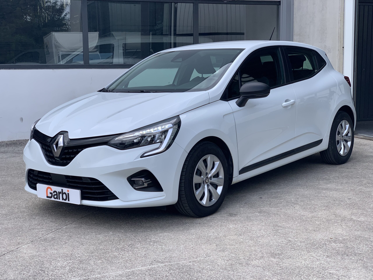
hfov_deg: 36.8
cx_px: 186
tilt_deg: -7.7
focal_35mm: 52
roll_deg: -0.5
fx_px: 560
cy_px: 140
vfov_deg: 28.0
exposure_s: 1/393
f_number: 2.4
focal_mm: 6
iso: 16
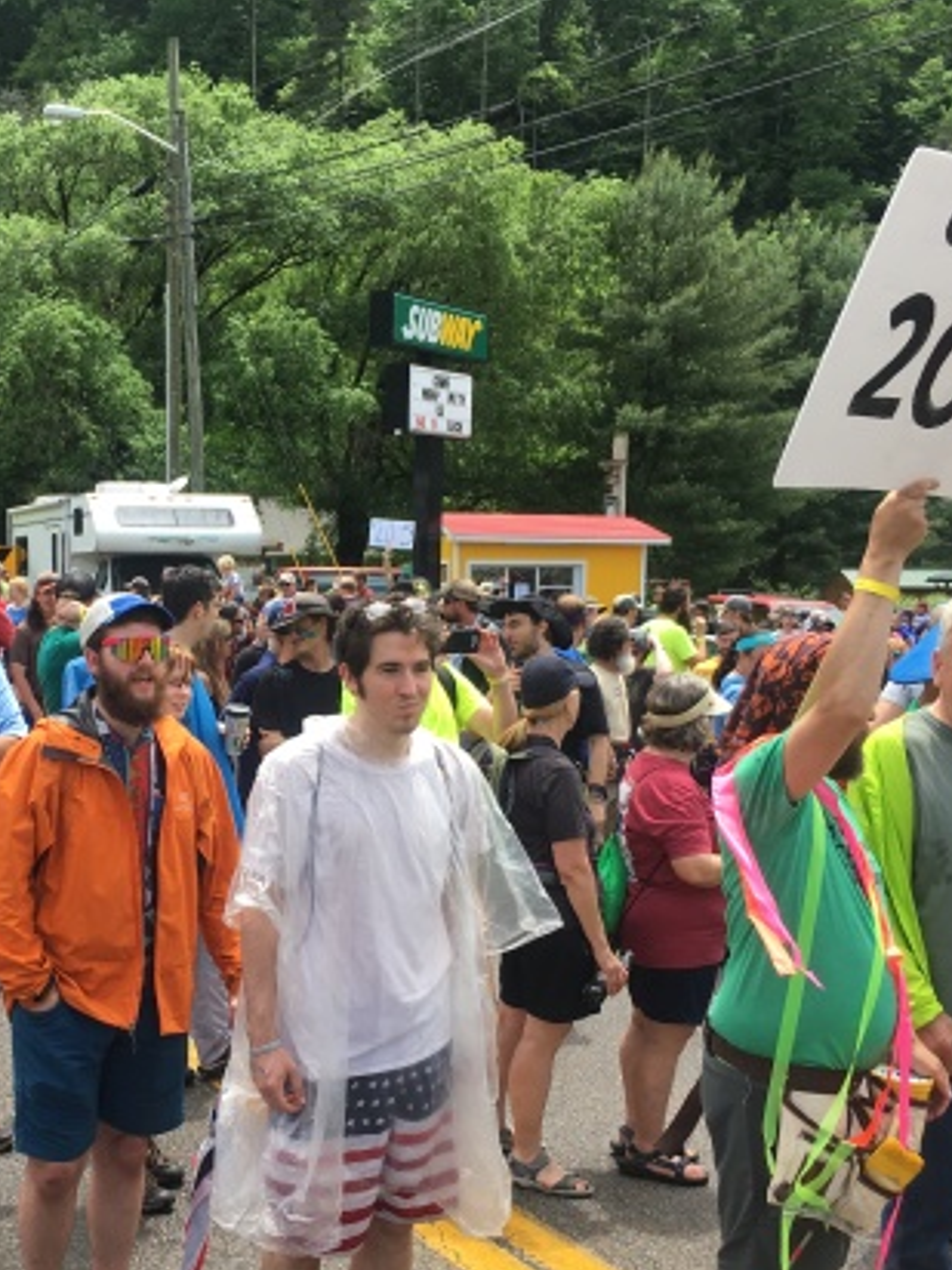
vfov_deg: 41.9
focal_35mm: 45
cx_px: 259
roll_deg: +0.1
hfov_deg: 31.7
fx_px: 1650
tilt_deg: -6.0
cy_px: 737
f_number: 2.2
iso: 25
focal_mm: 4.15
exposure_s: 1/693
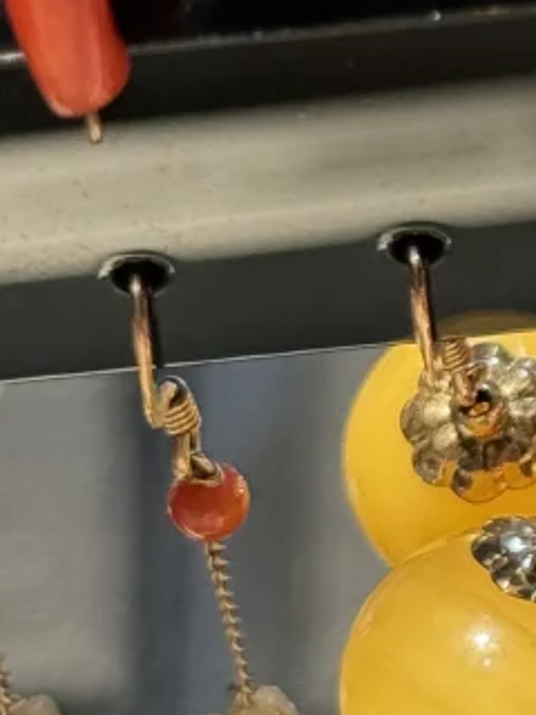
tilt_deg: -48.8
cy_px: 31
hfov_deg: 6.7
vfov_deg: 9.1
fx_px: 4459
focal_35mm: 216
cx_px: 1045
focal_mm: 6.76
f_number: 1.78
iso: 125
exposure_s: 1/245
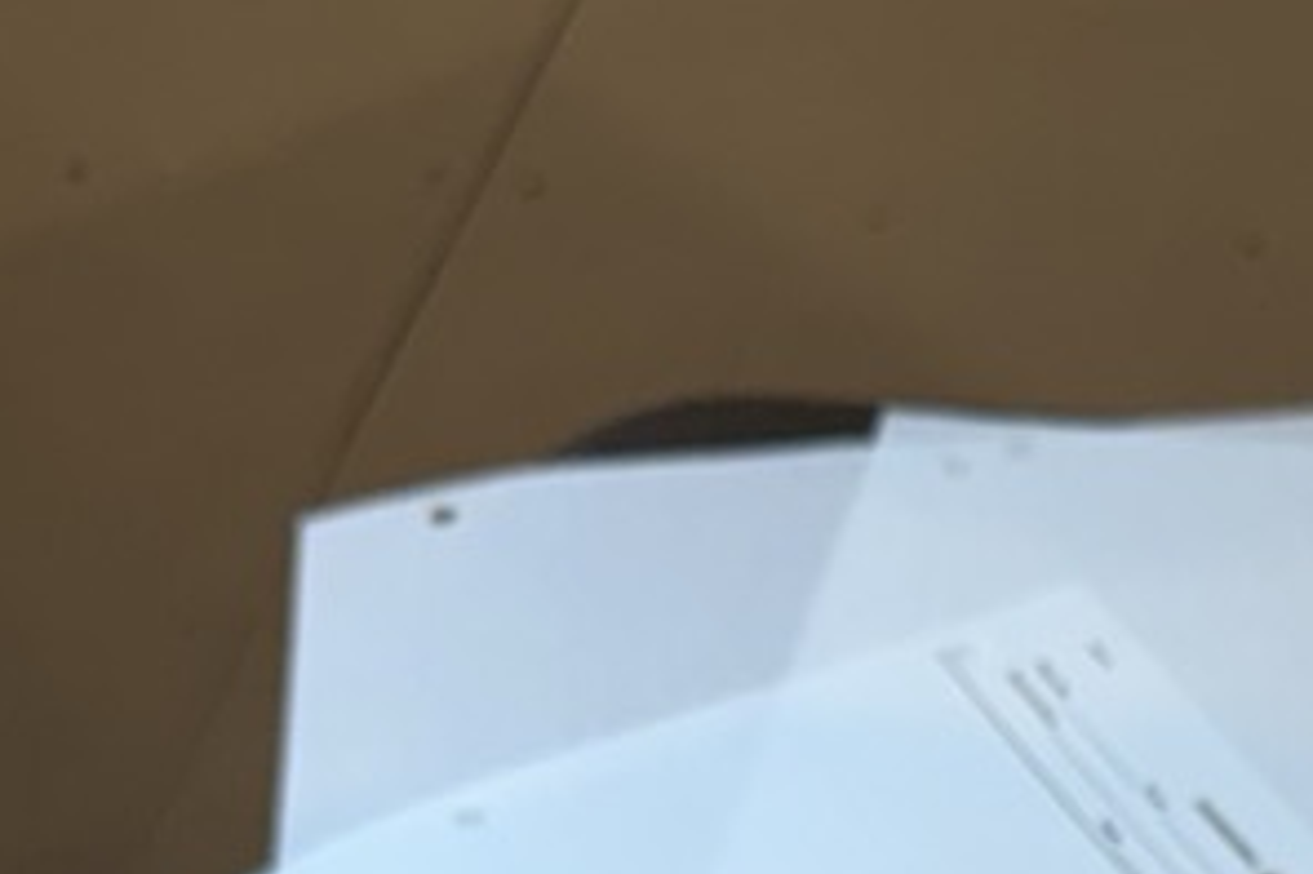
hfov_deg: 14.5
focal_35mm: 135
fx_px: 4921
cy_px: 2227
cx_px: 1721
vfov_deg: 9.0
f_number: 1.78
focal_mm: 6.76
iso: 80
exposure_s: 1/120
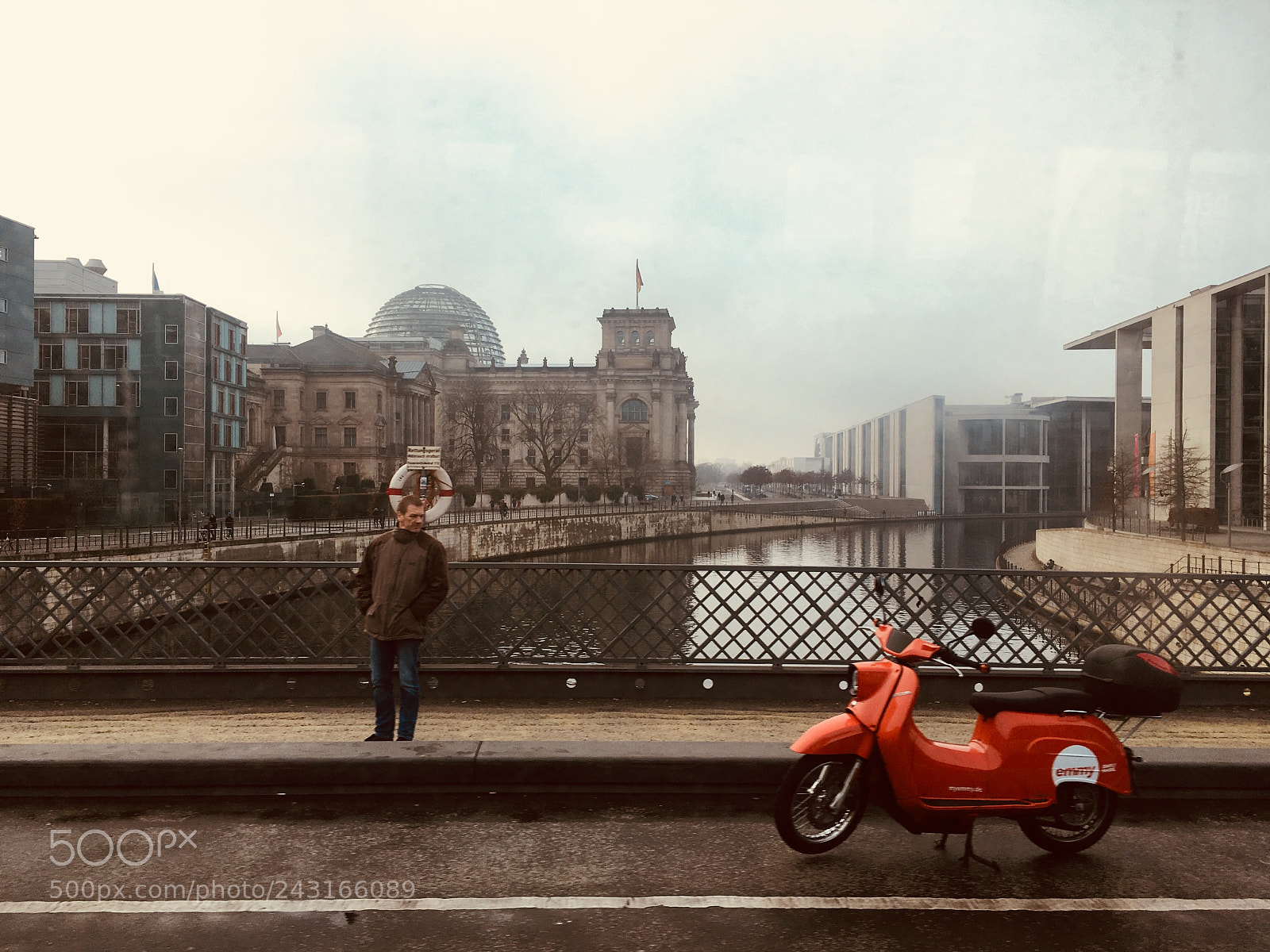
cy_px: 476
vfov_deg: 48.2
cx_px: 635
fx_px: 1064
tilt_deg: -0.4
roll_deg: -0.2
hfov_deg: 61.7
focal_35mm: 29
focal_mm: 4.15
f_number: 2.2
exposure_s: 1/463
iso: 25
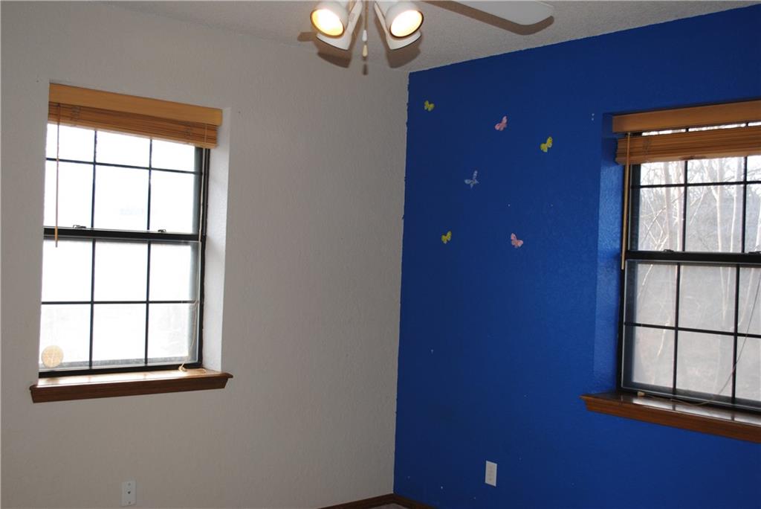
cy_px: 254
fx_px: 825
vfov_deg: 34.3
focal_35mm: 39
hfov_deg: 49.5
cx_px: 380
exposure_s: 1/60
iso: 200
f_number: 4.2
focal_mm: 26
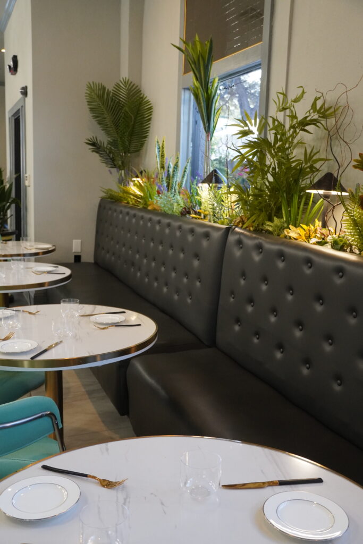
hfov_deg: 35.5
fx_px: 567
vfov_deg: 51.3
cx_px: 182
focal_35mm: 38
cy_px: 272
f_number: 4
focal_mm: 25
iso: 2500
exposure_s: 1/50
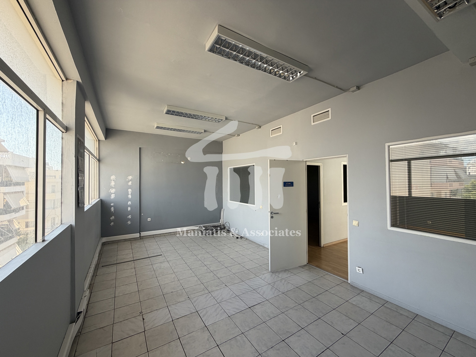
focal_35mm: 14
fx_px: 193
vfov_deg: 85.7
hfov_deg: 102.1
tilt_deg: +0.8
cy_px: 178
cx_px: 238
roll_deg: +0.7
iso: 80
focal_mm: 2.22
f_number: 2.2
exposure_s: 1/121
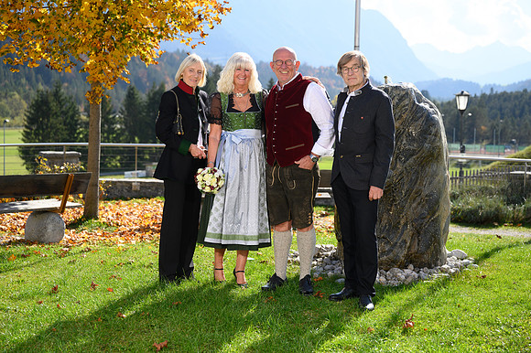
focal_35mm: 58
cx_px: 266
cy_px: 176
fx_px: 855
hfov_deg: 34.5
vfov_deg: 23.4
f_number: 3.5
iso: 100
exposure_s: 1/640
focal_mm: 58
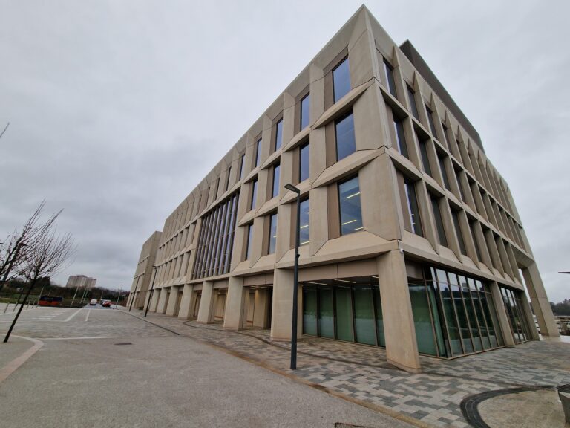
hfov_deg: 106.2
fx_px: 214
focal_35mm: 13
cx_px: 285
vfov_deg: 89.9
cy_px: 214
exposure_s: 1/164
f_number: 2.2
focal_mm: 2.2
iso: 50
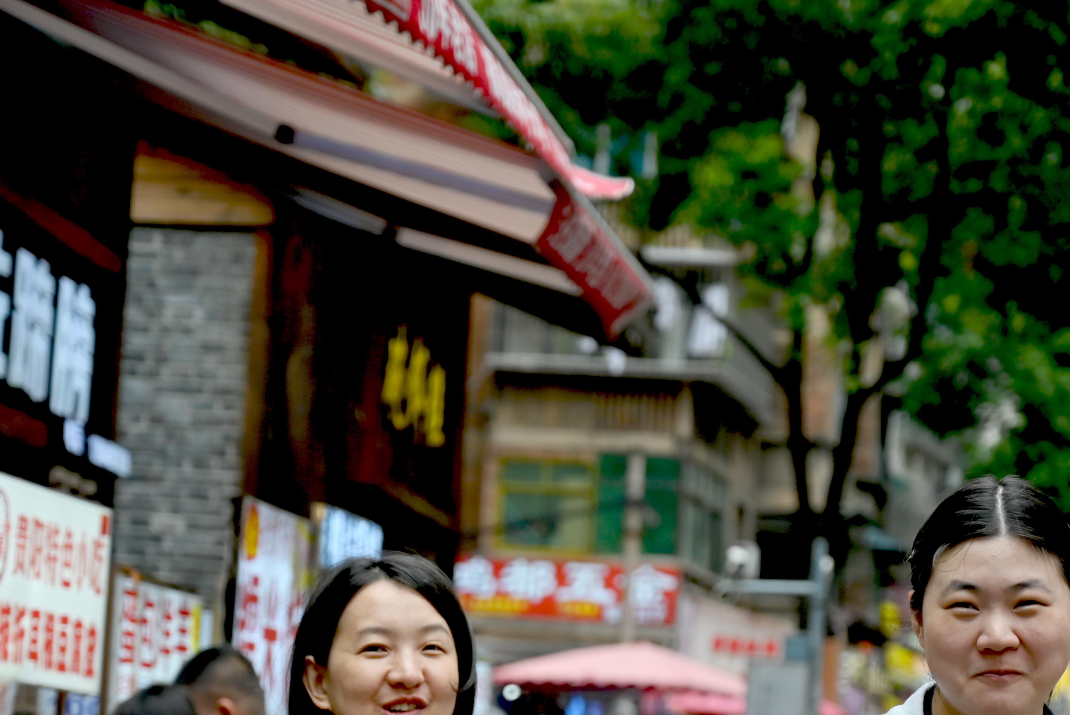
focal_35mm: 143
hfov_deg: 14.3
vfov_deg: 9.5
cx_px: 596
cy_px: 721
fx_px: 4252
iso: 125
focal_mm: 68
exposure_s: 1/640
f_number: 4
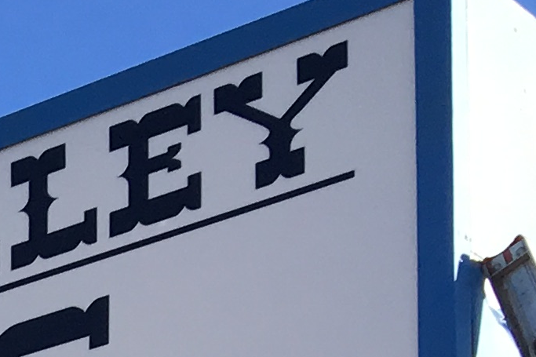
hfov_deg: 10.2
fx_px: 2649
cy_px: 1078
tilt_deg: +7.7
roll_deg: -3.0
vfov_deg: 6.9
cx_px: -723
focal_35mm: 178
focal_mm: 4.15
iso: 25
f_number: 2.2
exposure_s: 1/1054
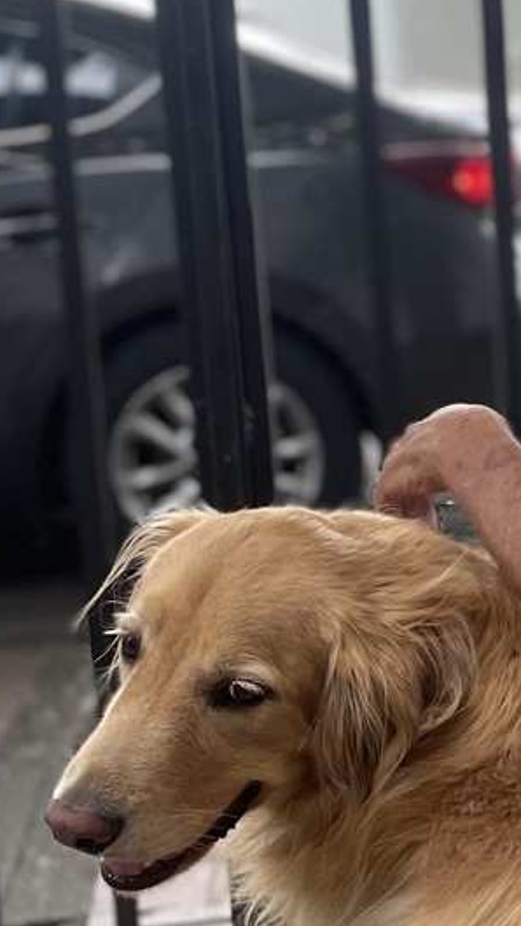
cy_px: 541
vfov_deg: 23.4
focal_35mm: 91
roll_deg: +1.0
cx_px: 982
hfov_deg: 12.1
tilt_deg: -11.2
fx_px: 2232
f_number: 1.6
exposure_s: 1/121
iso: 32
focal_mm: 4.2
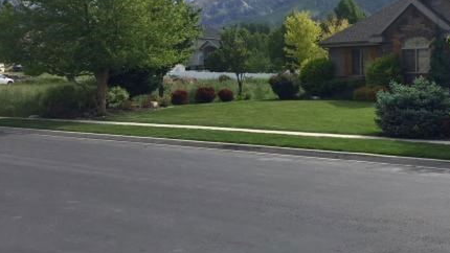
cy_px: 58
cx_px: 332
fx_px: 561
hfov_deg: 42.5
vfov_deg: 25.1
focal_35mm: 47
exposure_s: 1/2825
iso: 32
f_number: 2.2
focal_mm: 4.15
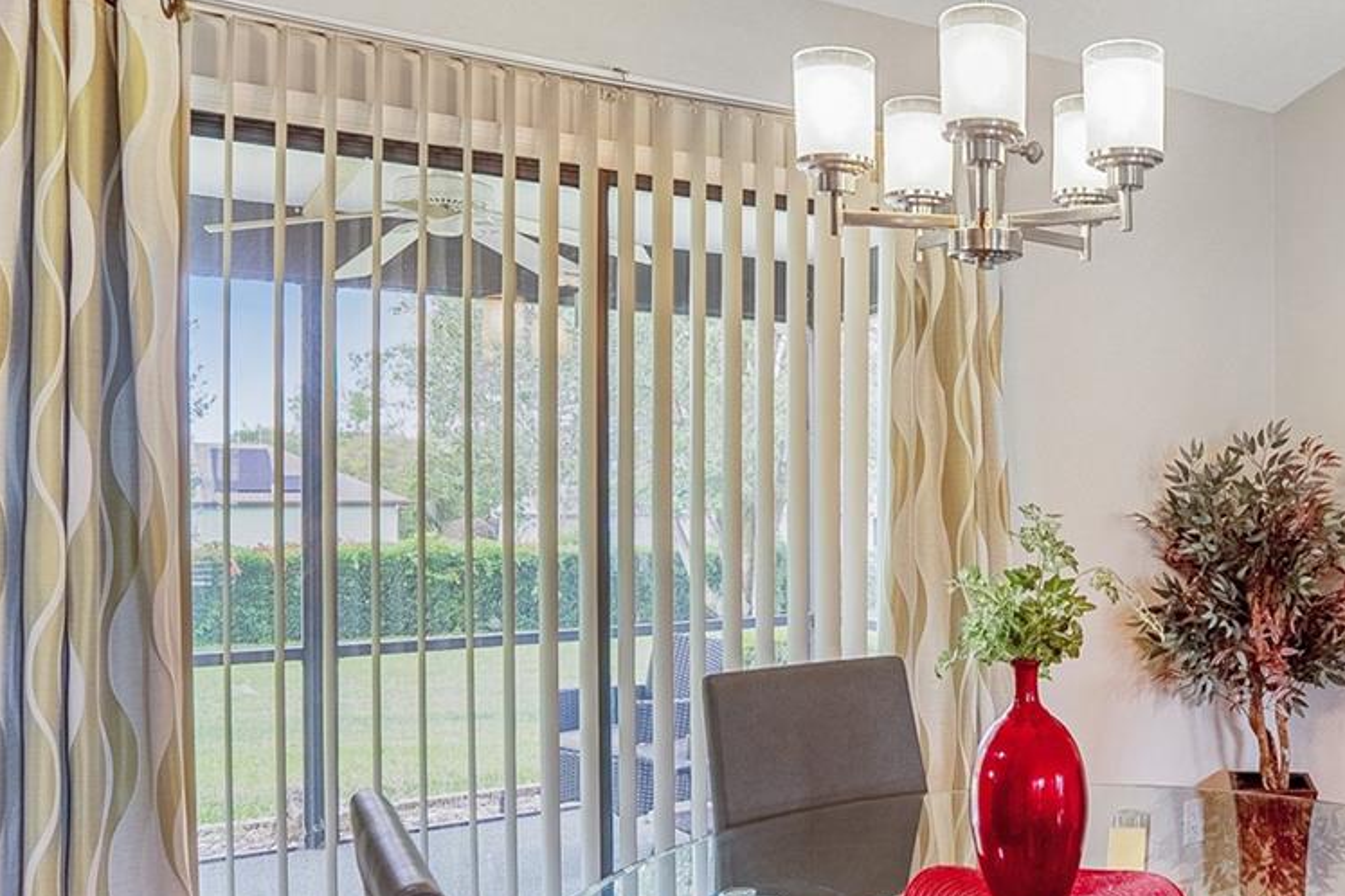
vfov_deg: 43.6
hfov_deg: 54.1
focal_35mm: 30
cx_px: 1208
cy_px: 470
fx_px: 1121
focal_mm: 14
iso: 1250
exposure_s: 1/1000
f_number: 4.5
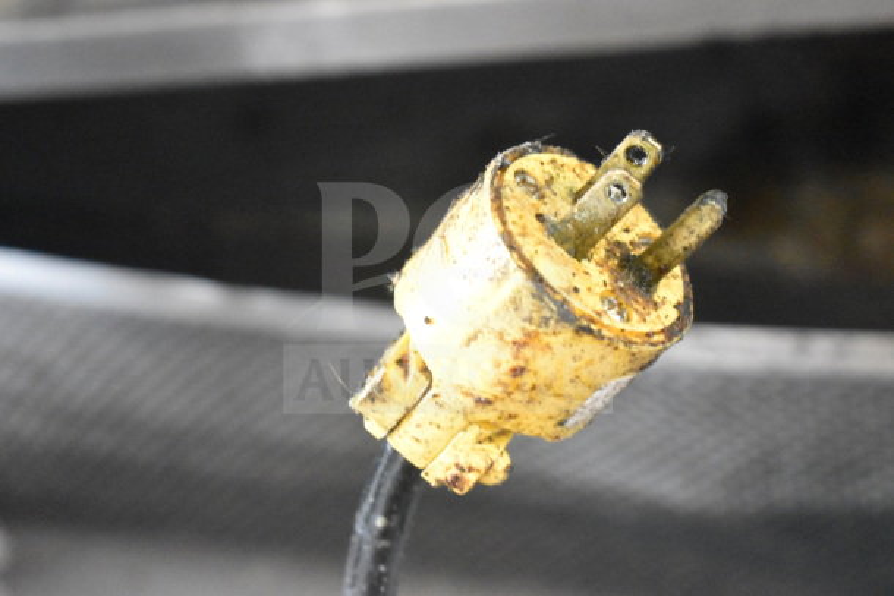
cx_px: 447
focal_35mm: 82
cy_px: 298
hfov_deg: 24.6
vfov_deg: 16.6
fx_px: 2049
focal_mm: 55
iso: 11400
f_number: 5.6
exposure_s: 1/100
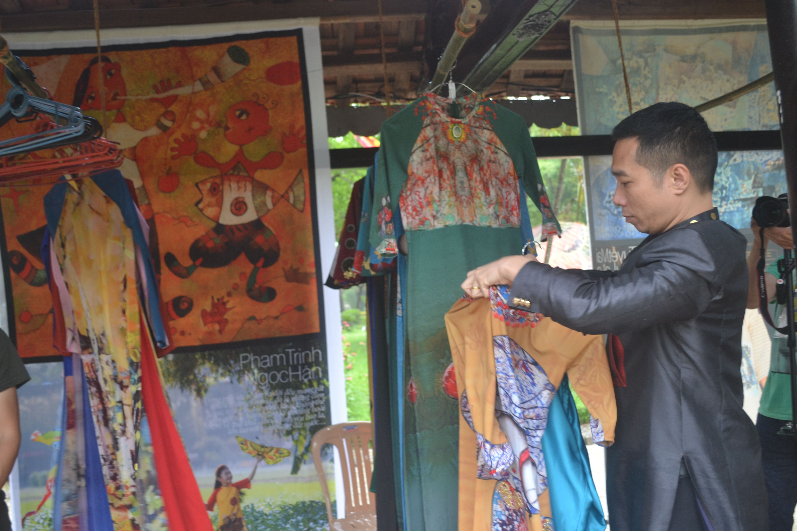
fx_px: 797
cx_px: 398
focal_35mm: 36
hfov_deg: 53.1
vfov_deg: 36.9
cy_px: 266
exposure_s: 1/80
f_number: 4.5
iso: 400
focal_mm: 24
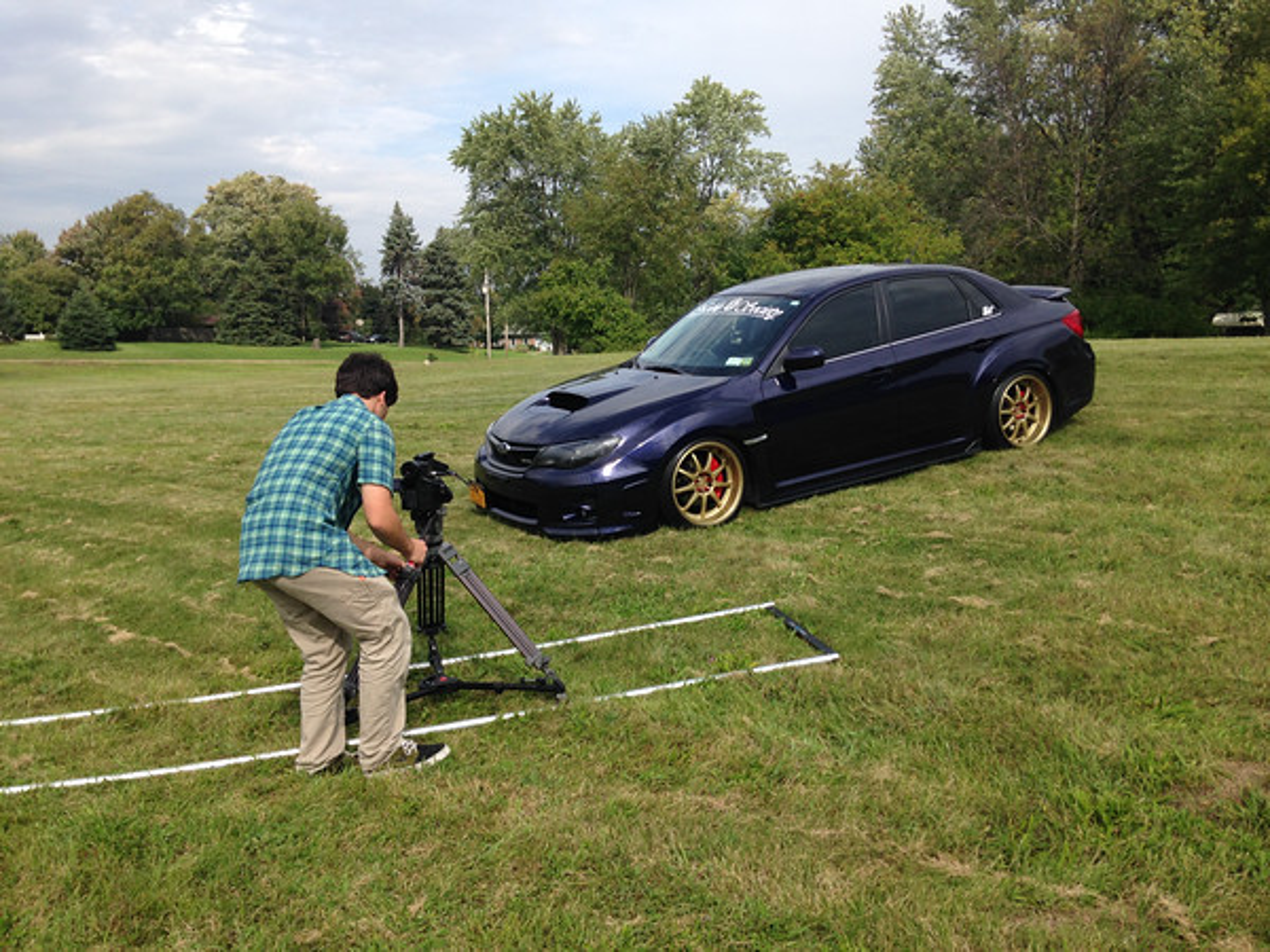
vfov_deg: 42.9
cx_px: 635
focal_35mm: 33
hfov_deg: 55.4
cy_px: 476
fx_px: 1211
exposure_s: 1/1290
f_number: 2.4
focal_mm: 4.12
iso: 50
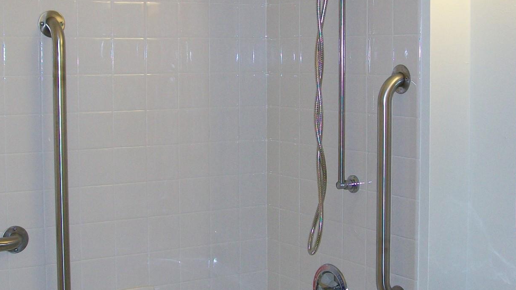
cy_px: 132
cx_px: 269
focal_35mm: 66
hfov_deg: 31.9
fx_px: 903
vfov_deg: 18.3
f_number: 2.7
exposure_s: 1/60
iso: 64
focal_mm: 6
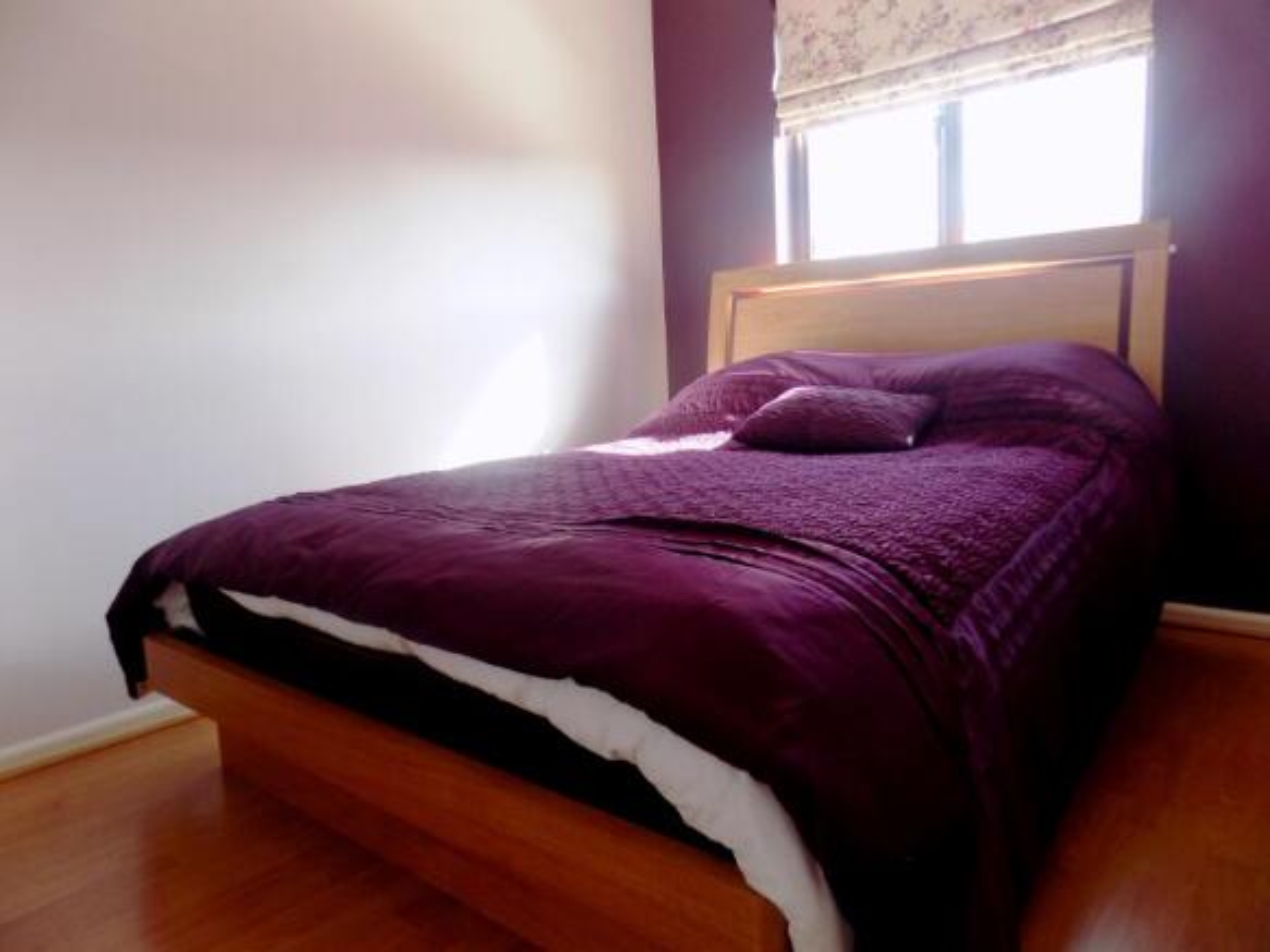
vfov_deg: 58.9
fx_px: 844
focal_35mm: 23
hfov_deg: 73.9
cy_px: 476
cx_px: 635
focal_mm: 4
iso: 80
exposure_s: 1/40
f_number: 3.1
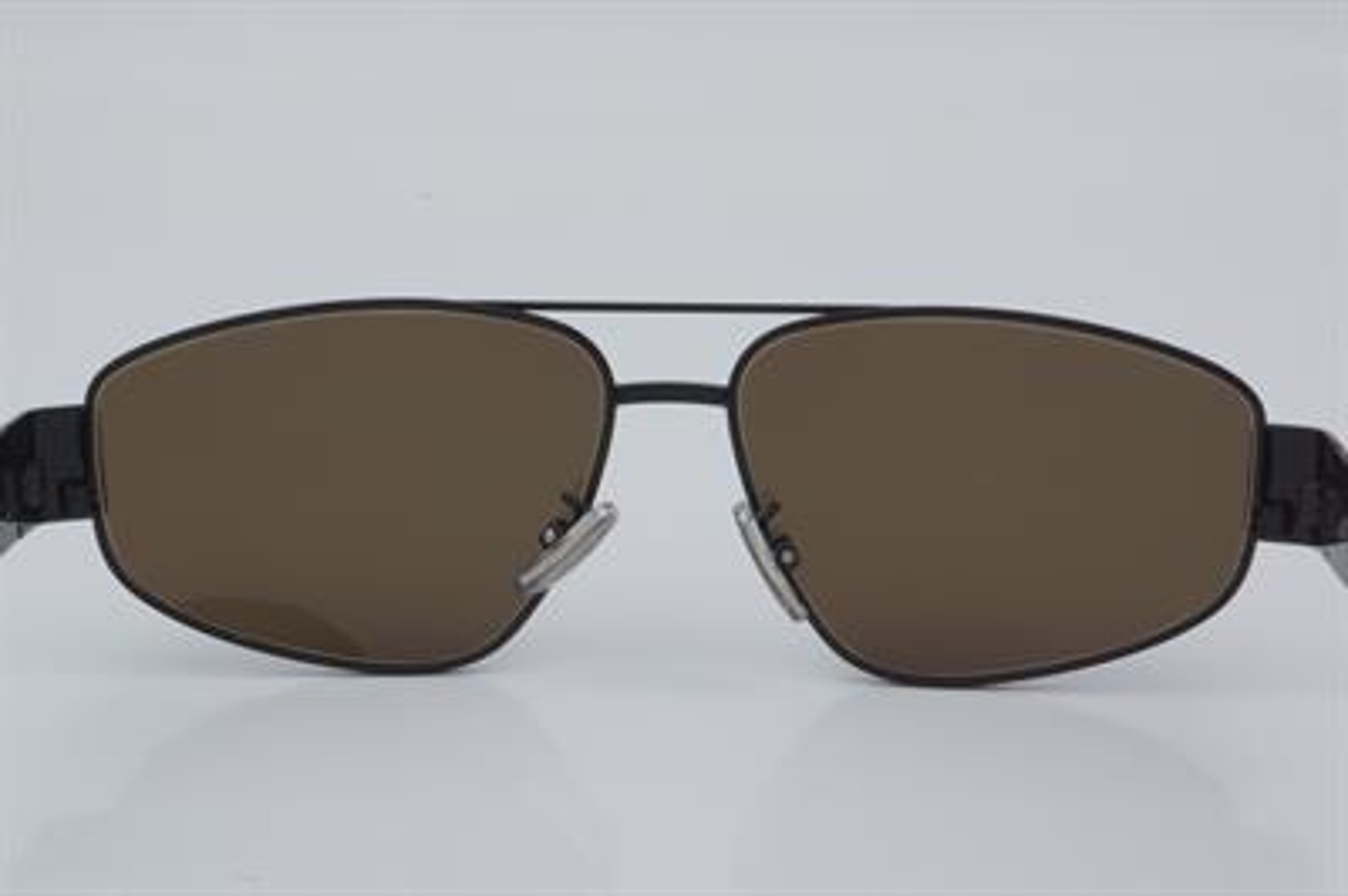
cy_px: 448
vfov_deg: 16.5
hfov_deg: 24.6
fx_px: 3087
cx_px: 674
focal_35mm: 82
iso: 100
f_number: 32
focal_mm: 55
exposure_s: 1/4
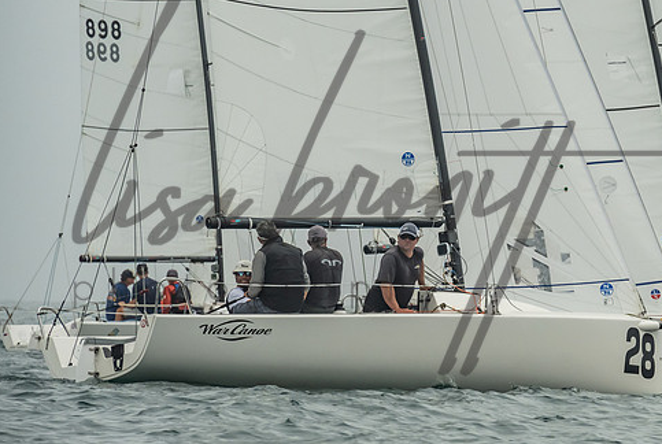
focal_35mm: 357
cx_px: 534
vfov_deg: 3.9
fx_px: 6577
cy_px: 202
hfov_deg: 5.8
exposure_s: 1/2000
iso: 800
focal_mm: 200
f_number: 9
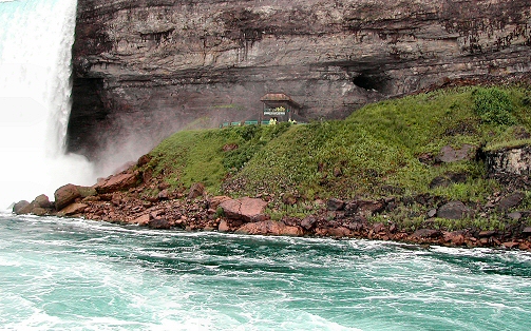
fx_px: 593
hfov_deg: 48.2
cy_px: 139
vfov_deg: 31.2
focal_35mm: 41
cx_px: 266
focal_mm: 8
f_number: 2.8
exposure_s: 1/373
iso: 100
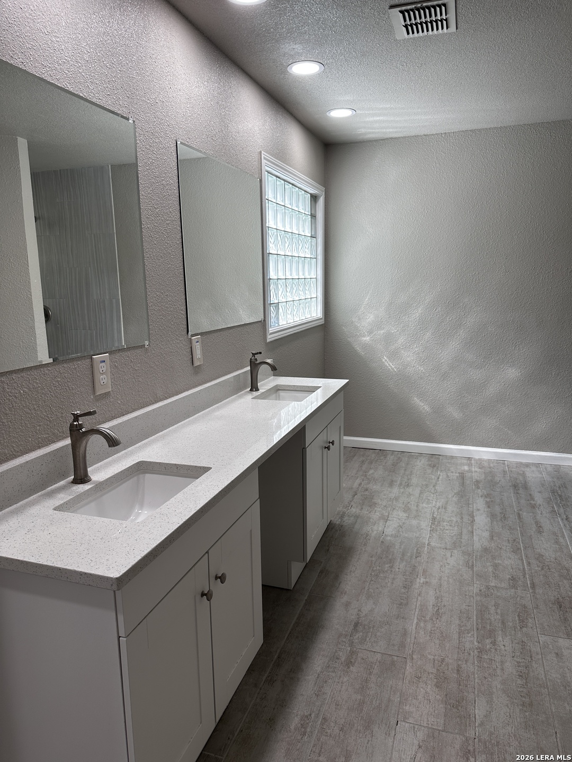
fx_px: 529
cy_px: 381
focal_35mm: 24
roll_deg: +2.1
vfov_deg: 71.6
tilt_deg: -9.1
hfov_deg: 56.8
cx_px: 286
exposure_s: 1/139
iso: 80
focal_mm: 6.86
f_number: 1.78
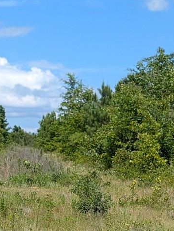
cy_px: 183
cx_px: 81
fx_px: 688
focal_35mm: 103
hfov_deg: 14.4
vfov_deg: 18.9
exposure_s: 1/1233
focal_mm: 6.9
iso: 21
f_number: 1.68
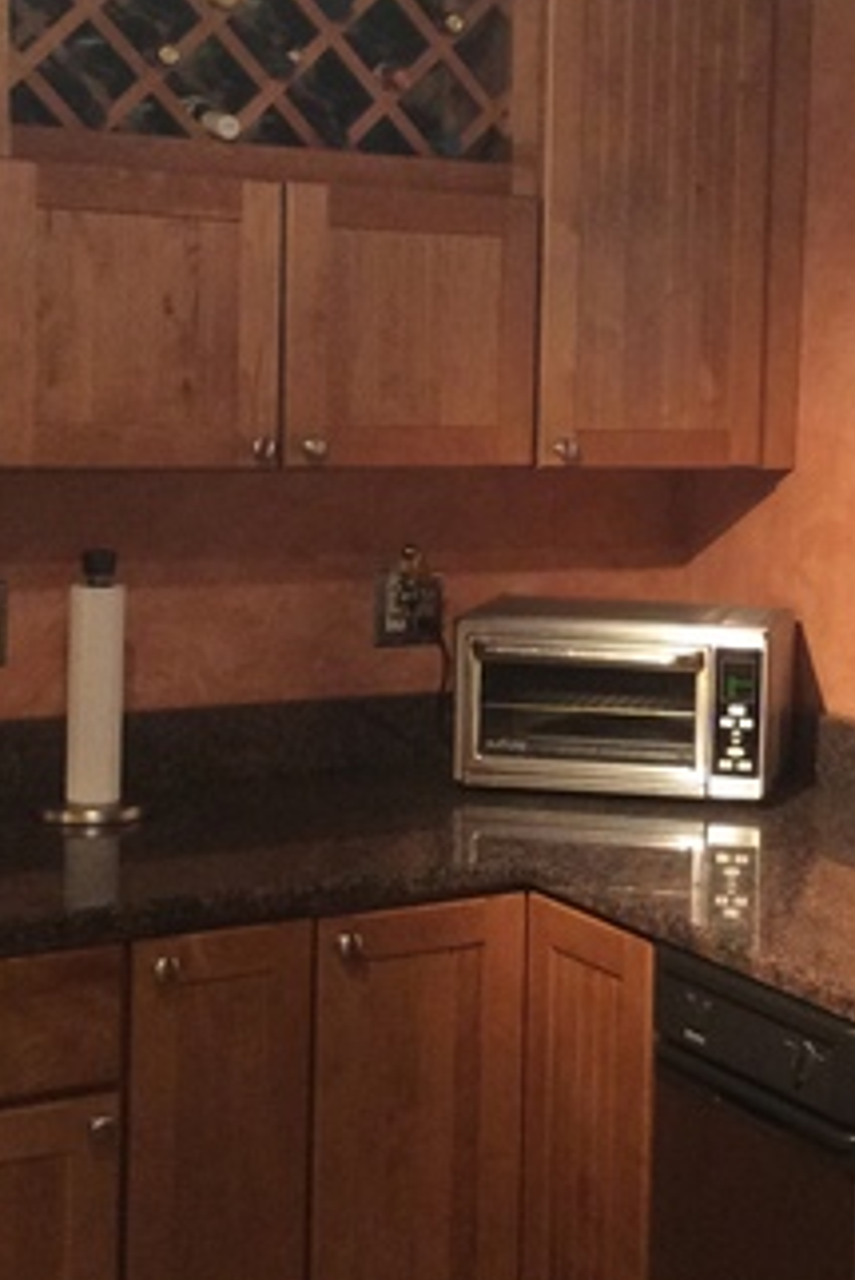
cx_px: 660
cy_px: 509
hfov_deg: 20.4
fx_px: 2349
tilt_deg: -4.7
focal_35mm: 66
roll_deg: -1.0
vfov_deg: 30.4
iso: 200
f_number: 2.4
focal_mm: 3.3
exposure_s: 1/24
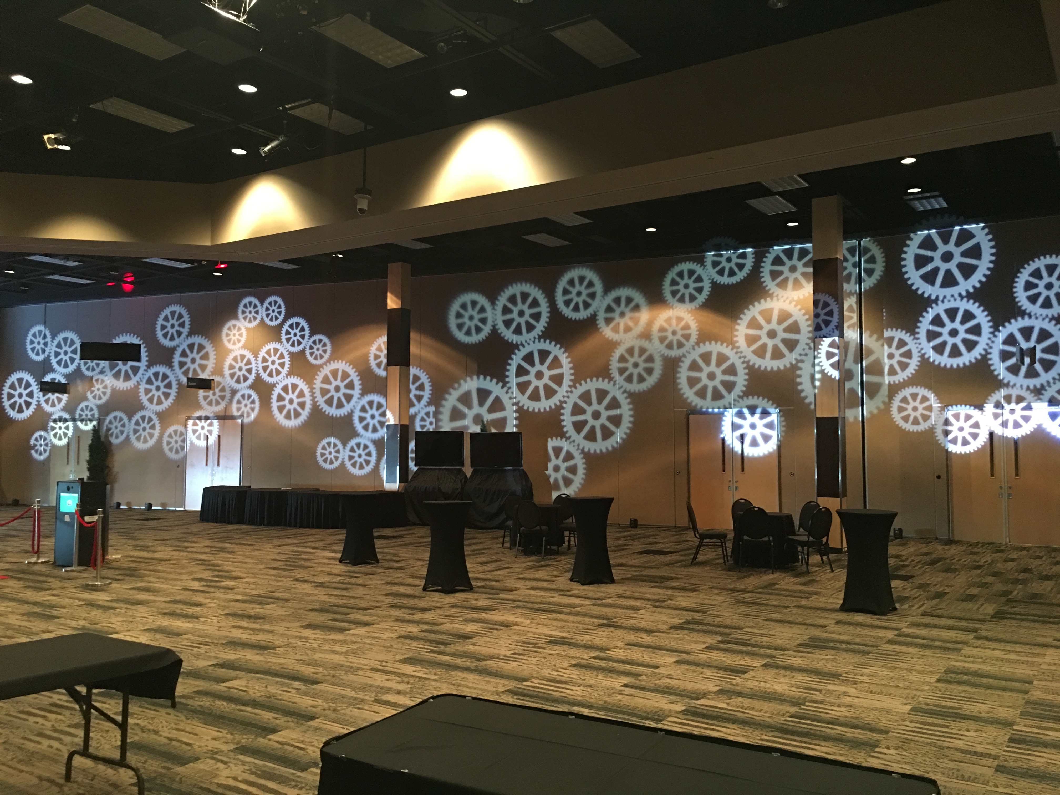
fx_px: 888
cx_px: 530
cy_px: 398
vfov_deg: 48.2
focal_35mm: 29
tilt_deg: +3.2
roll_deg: -1.2
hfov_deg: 61.7
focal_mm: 4.15
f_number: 2.2
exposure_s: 1/4
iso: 80
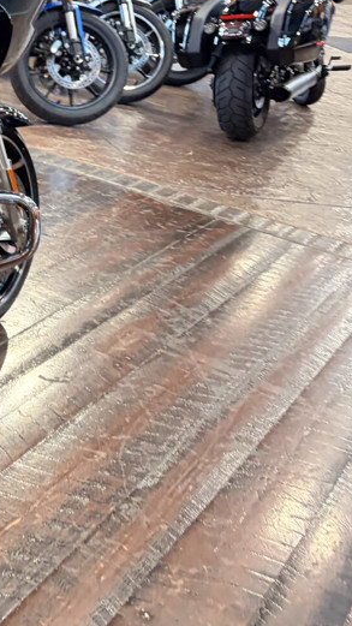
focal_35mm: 58
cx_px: -254
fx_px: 963
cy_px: 232
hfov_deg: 17.4
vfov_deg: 35.8
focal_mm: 5.96
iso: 320
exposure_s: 1/60
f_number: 1.6
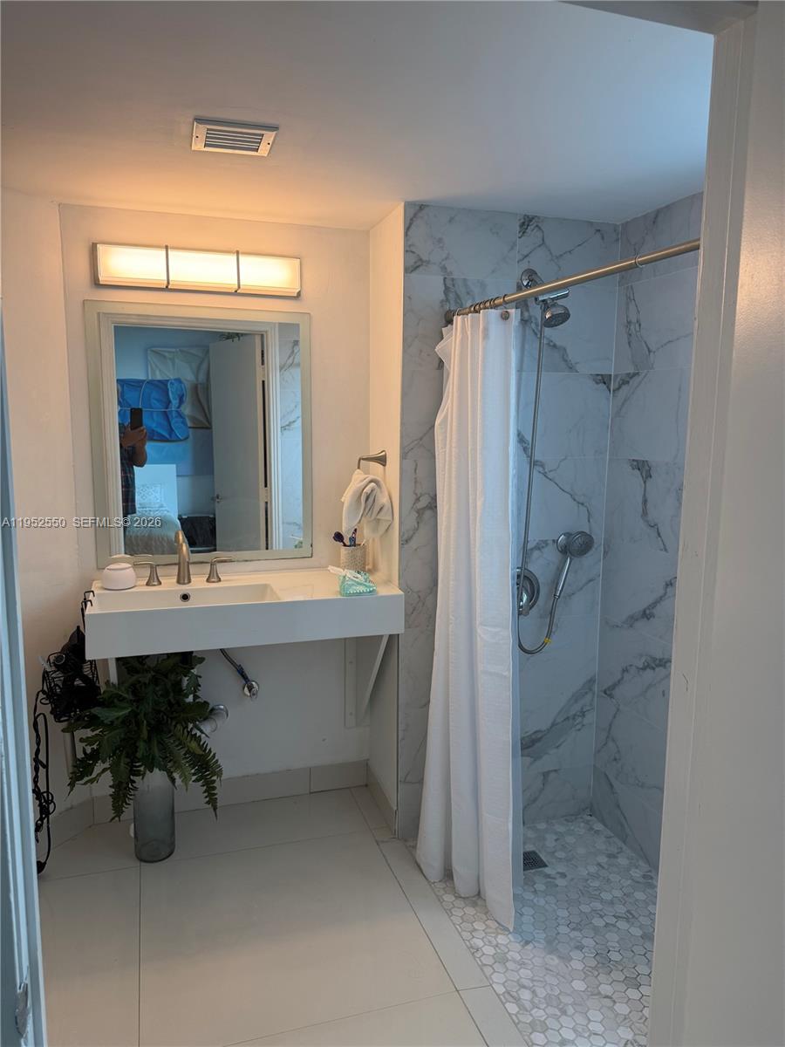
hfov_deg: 56.8
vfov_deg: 71.6
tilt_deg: -8.3
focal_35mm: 24
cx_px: 392
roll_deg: -0.9
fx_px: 726
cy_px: 524
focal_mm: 6.76
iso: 80
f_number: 1.78
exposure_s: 1/188
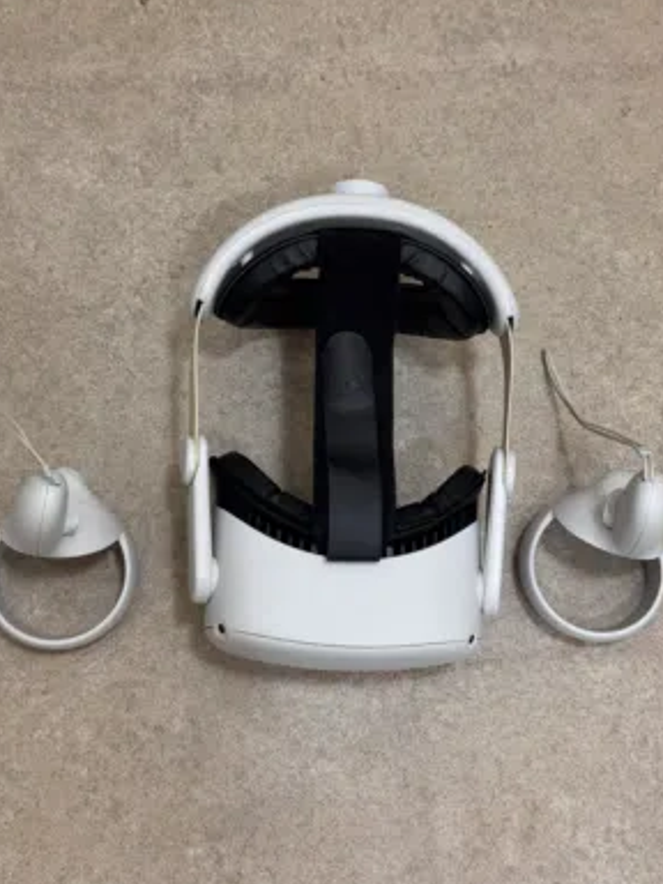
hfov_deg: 29.1
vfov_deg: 38.2
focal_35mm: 50
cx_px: 332
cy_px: 440
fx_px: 1277
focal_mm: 6.76
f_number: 1.78
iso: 80
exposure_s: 1/100
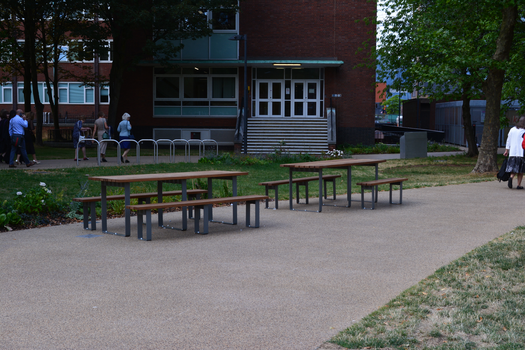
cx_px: 262
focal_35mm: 57
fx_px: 831
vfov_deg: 23.8
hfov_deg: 35.1
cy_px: 175
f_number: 10
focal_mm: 38
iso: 400
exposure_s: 1/200
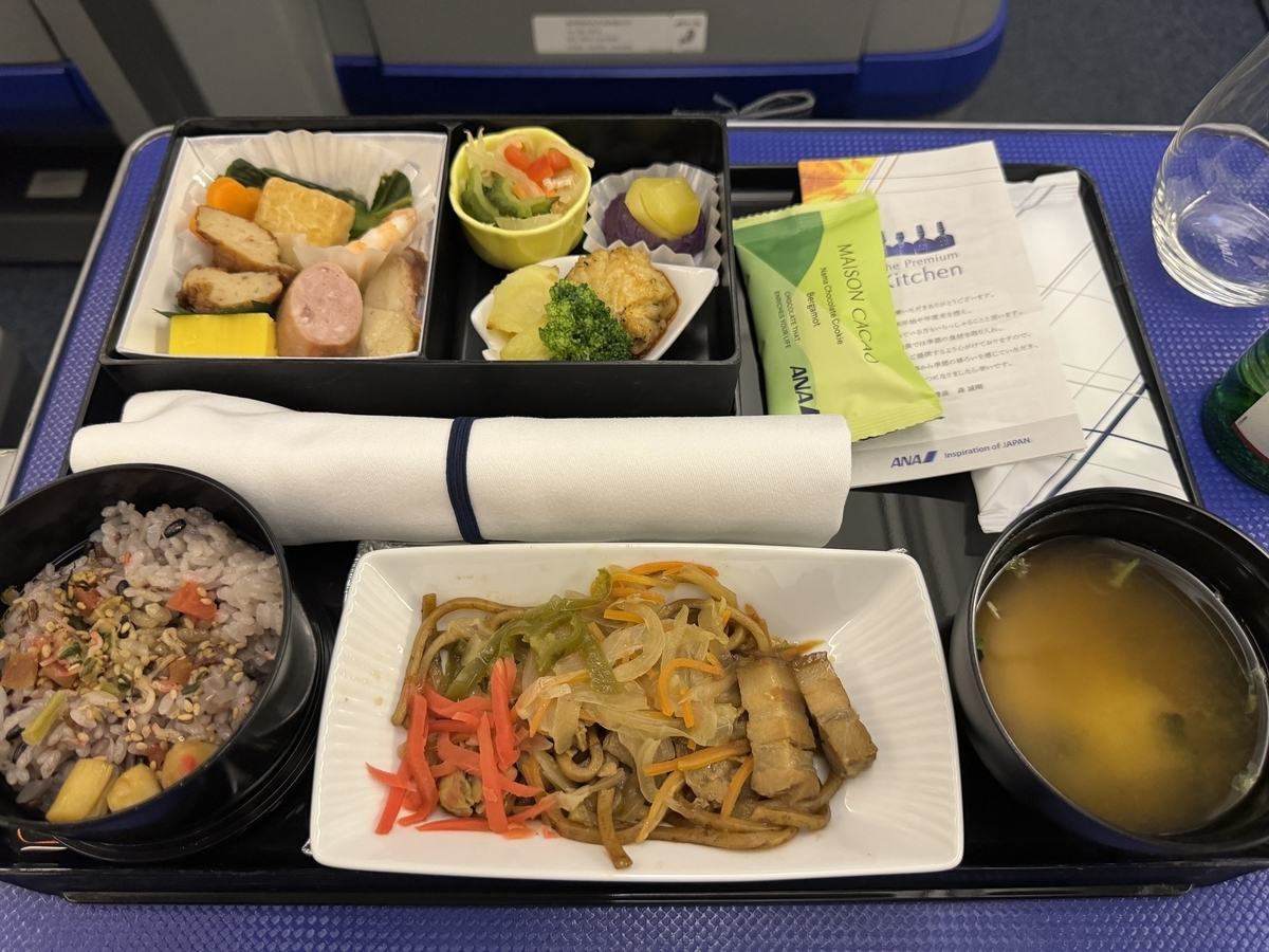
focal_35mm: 24
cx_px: 634
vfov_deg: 56.8
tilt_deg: -63.2
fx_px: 880
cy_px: 476
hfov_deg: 71.6
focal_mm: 6.86
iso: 500
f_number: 1.78
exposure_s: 1/60
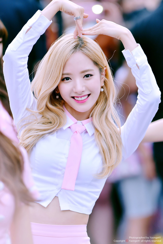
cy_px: 122
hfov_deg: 4.6
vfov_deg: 6.9
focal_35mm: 300
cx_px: 82
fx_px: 2037
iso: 640
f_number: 3.5
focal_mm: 300
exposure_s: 1/1000
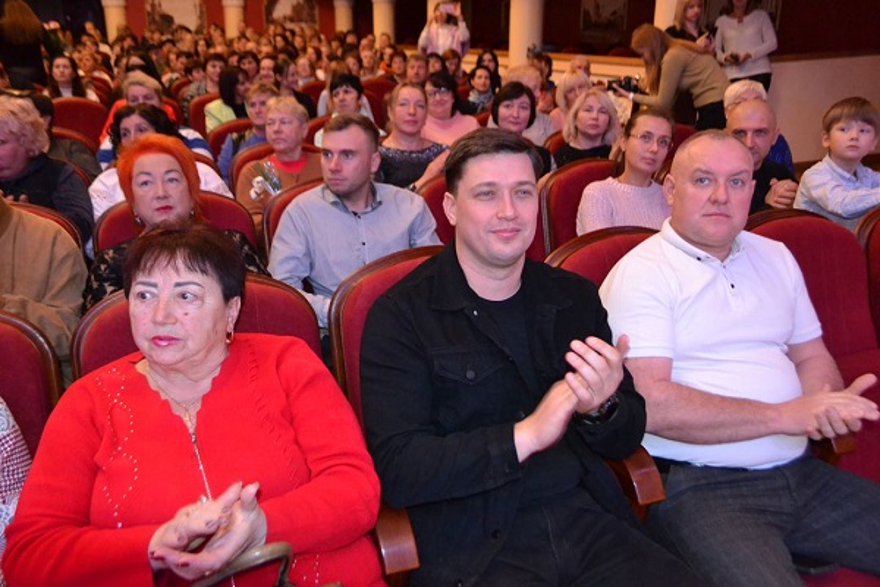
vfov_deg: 43.6
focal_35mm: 30
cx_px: 440
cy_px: 294
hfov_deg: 61.9
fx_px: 733
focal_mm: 20
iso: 3200
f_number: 3.8
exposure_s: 1/60
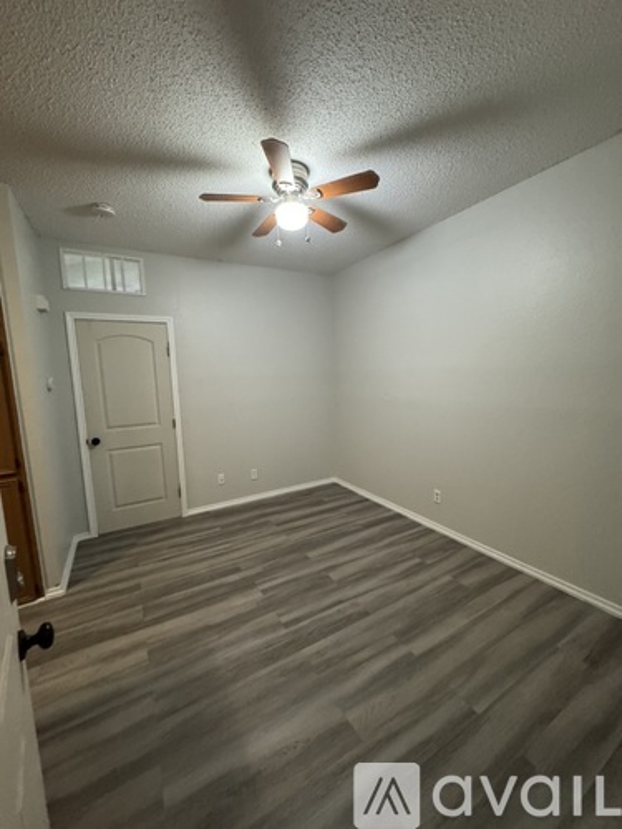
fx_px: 335
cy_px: 414
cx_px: 311
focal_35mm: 14
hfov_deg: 85.7
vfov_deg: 102.1
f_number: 2.2
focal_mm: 2.22
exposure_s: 1/60
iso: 800
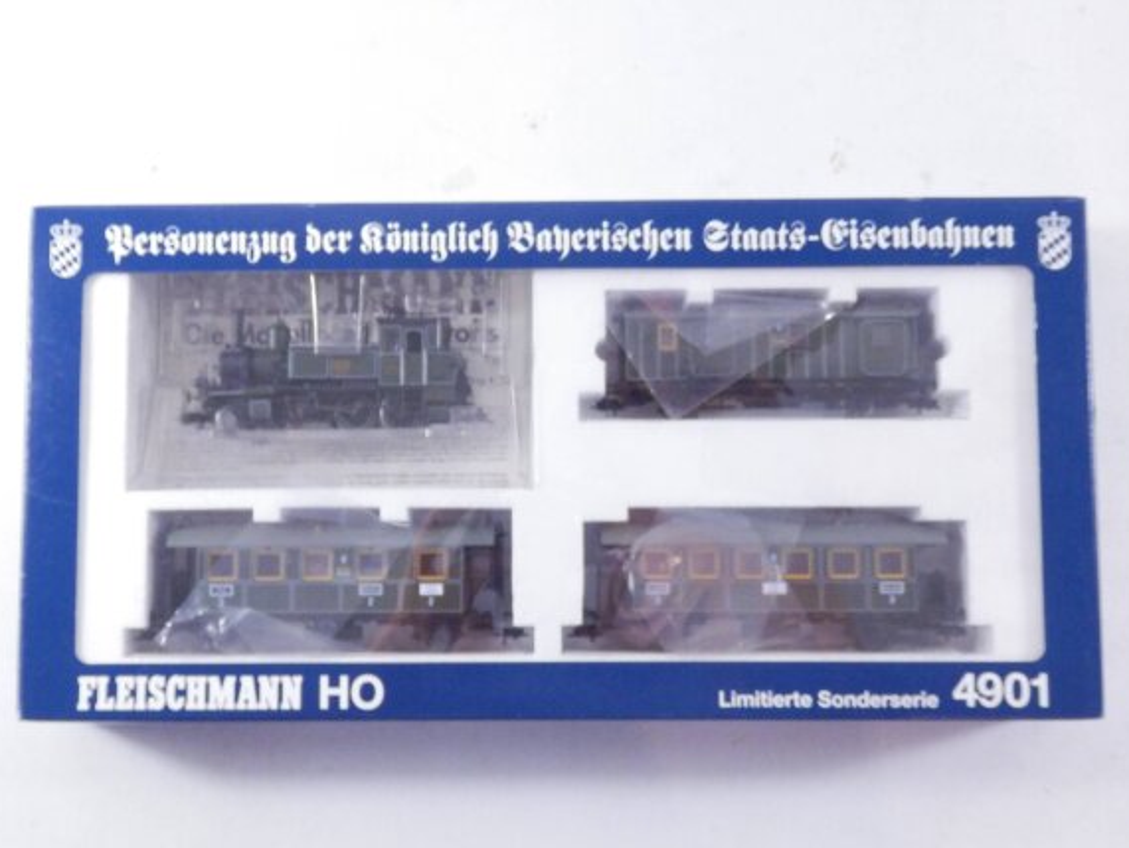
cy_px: 439
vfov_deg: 34.4
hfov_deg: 44.8
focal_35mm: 42
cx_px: 548
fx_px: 1371
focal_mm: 7.3
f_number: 3.7
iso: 1000
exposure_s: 1/160
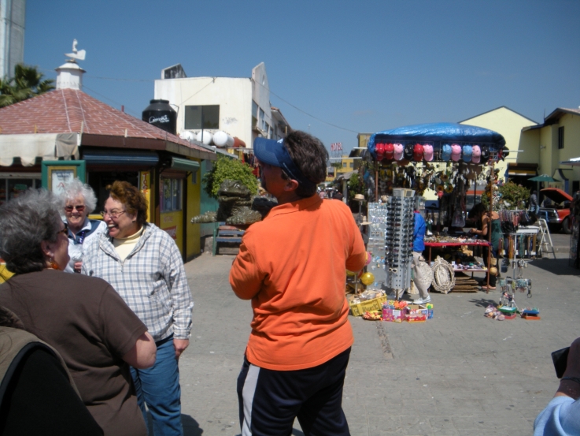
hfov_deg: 52.6
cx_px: 290
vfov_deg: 40.7
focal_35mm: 35
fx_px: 587
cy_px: 218
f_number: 6.4
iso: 64
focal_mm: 5.9
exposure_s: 1/371
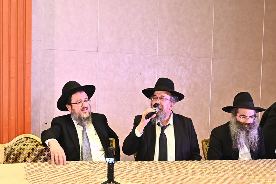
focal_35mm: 57
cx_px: 98
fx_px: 437
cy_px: 132
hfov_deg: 34.8
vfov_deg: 23.6
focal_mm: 31
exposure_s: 1/125
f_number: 5
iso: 2000
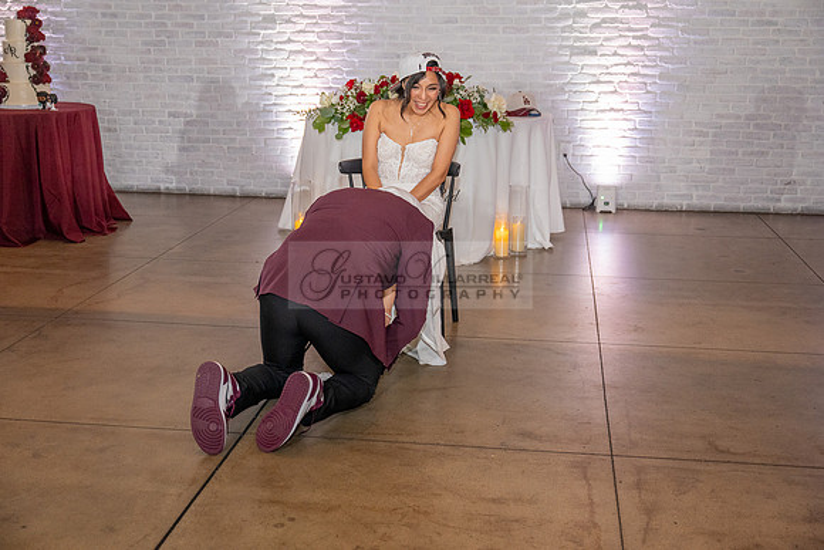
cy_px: 275
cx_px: 412
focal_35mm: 46
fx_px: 1053
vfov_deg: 29.3
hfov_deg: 42.7
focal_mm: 46
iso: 2000
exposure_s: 1/200
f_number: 3.5
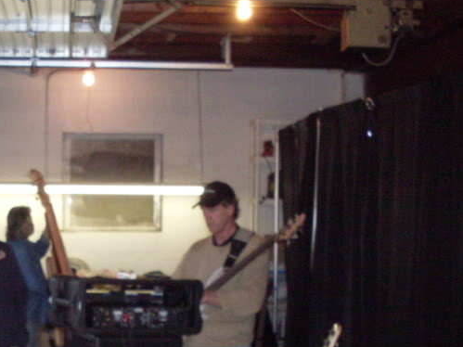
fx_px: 1043
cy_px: 261
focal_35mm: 78
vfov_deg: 18.8
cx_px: 71
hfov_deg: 24.5
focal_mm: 6.3
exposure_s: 1/45
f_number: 2.8
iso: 240
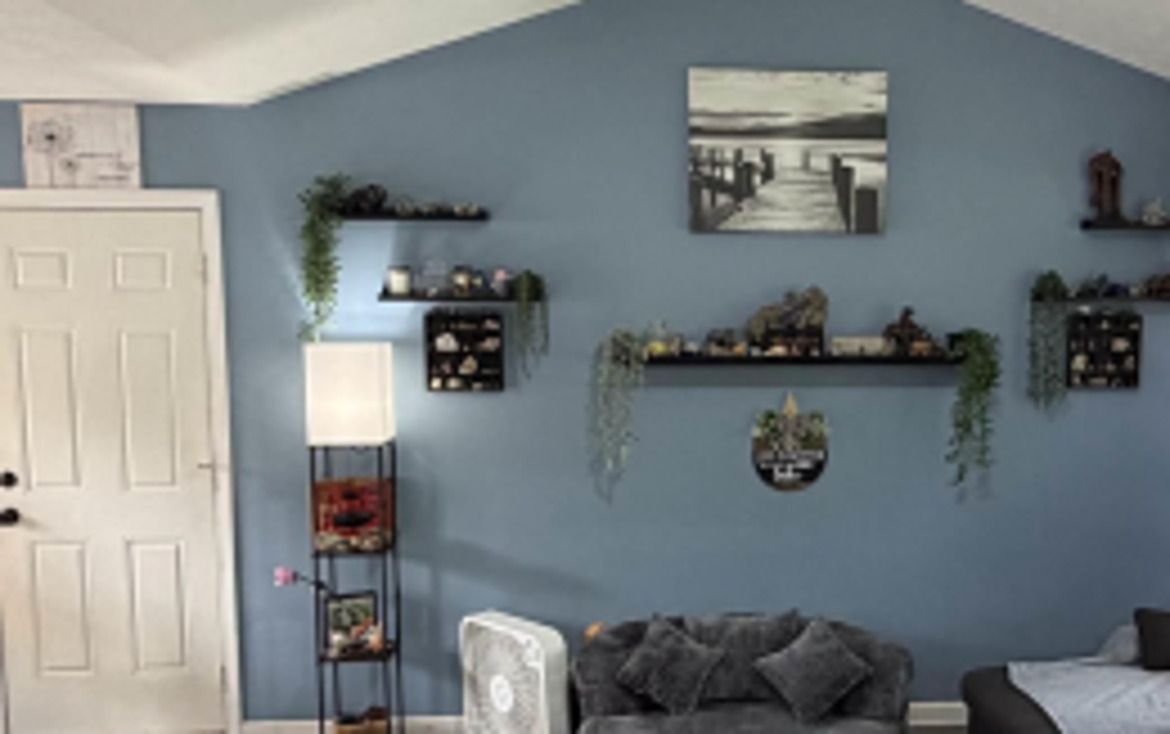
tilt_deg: -5.5
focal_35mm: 38
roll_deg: +0.1
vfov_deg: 33.5
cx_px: 767
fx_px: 1213
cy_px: 450
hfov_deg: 50.7
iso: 320
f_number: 2.2
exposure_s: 1/60
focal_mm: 2.22
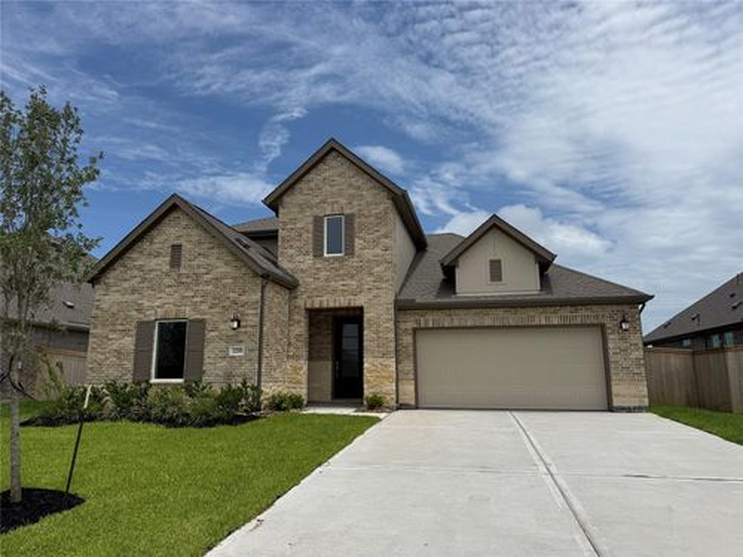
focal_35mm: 24
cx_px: 372
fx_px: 515
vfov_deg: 56.8
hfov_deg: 71.6
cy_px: 278
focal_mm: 6.76
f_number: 1.78
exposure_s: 1/10309
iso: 80
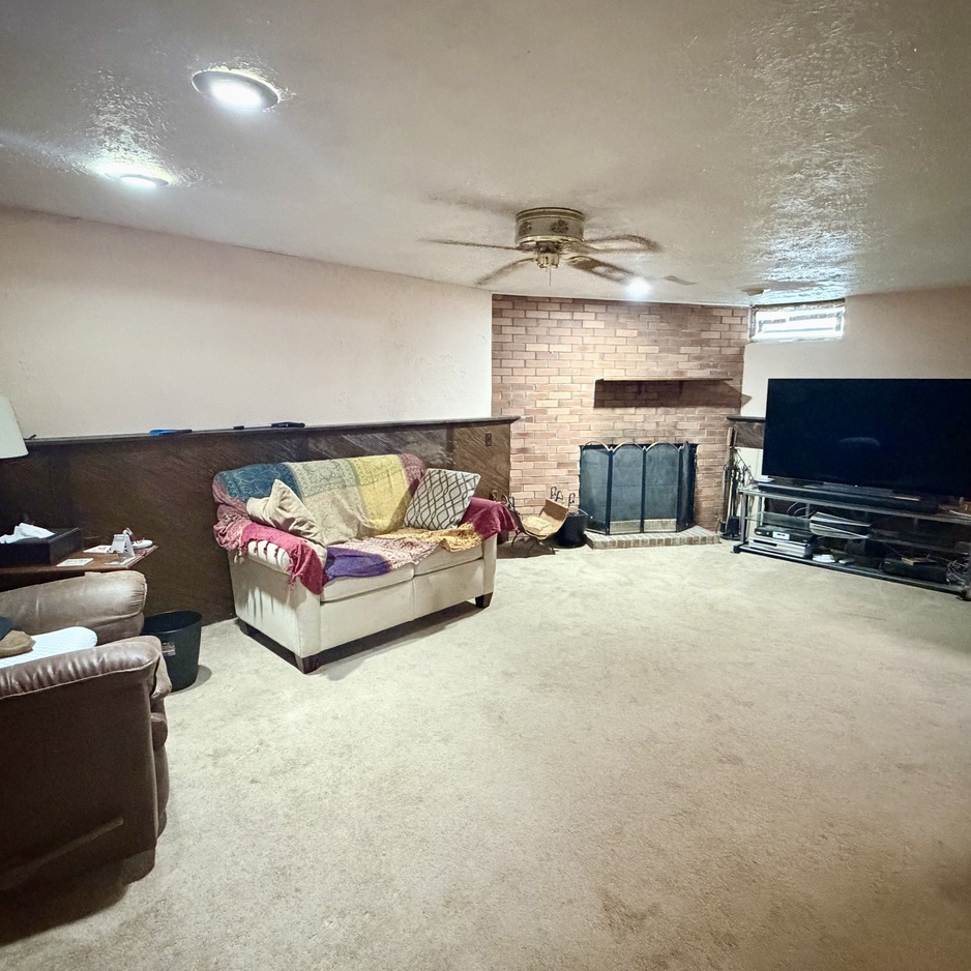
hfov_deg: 77.6
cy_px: 469
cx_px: 512
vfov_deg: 77.7
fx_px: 603
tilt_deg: -8.6
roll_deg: +0.2
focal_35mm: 19
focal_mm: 2.22
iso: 1250
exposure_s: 1/40
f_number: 2.2
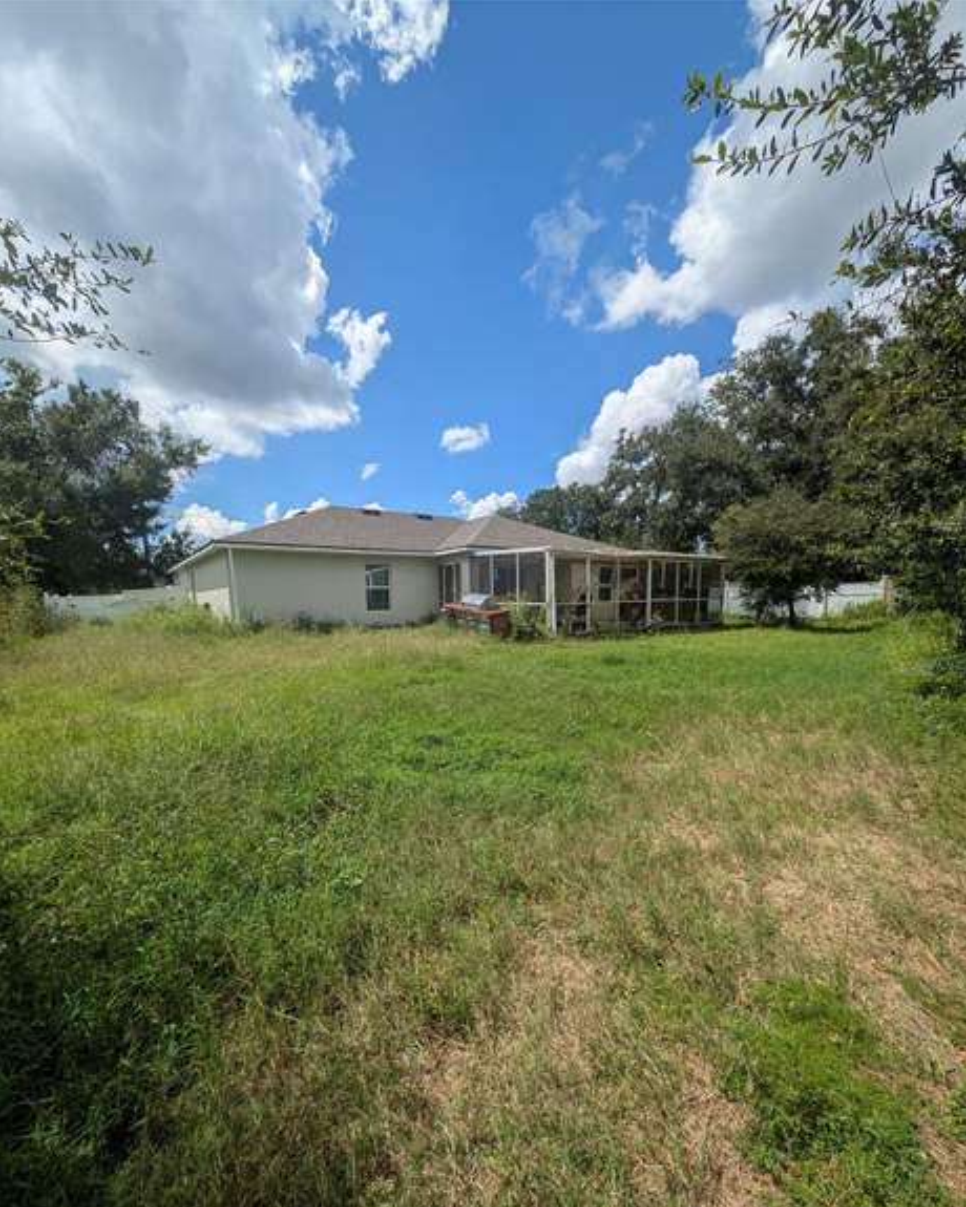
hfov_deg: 92.2
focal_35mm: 13
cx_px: 466
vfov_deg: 104.5
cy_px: 666
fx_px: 465
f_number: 1.95
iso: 39
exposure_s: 1/2625
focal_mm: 2.23
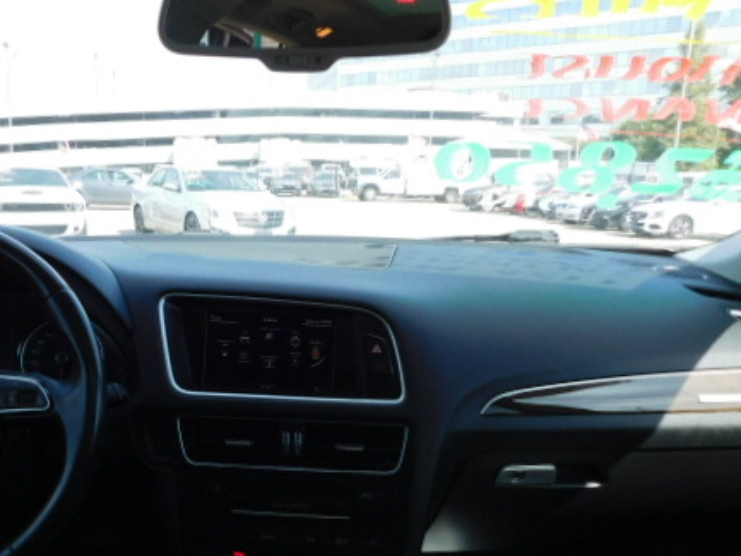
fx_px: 728
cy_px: 342
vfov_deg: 41.6
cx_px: 241
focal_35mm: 34
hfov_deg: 52.8
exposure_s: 1/320
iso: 125
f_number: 3
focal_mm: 4
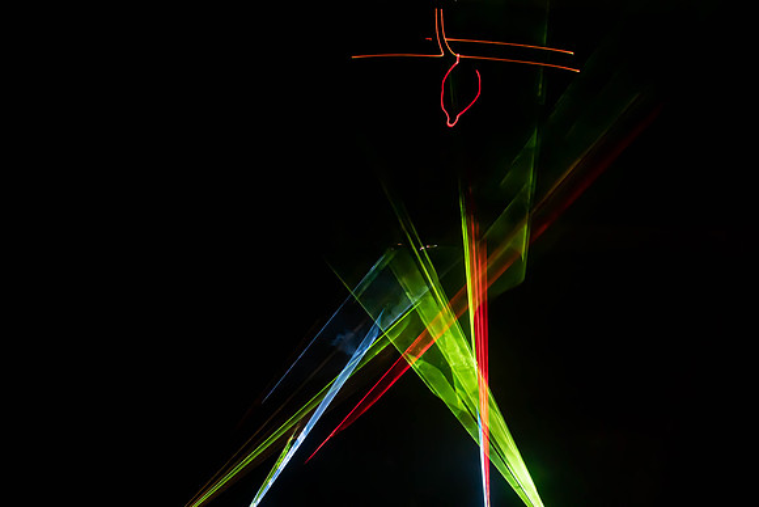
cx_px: 380
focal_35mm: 70
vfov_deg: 19.5
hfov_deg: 28.8
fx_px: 1476
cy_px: 254
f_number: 5.6
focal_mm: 70
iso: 6400
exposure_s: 1/250
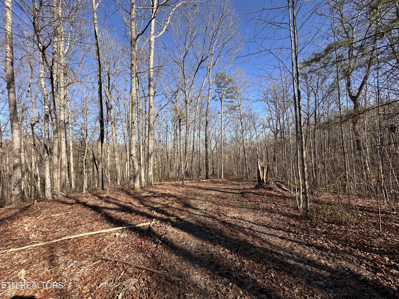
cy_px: 150
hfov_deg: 102.1
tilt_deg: +3.4
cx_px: 200
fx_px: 161
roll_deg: +2.4
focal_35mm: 14
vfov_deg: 85.7
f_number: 2.2
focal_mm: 2.22
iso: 40
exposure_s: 1/924
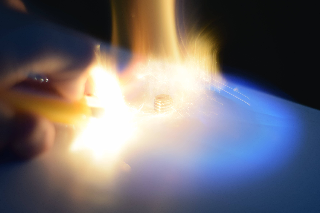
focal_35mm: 75
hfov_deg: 27.0
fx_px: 667
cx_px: 160
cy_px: 106
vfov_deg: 18.2
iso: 100
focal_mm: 50
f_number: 1.8
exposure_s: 1
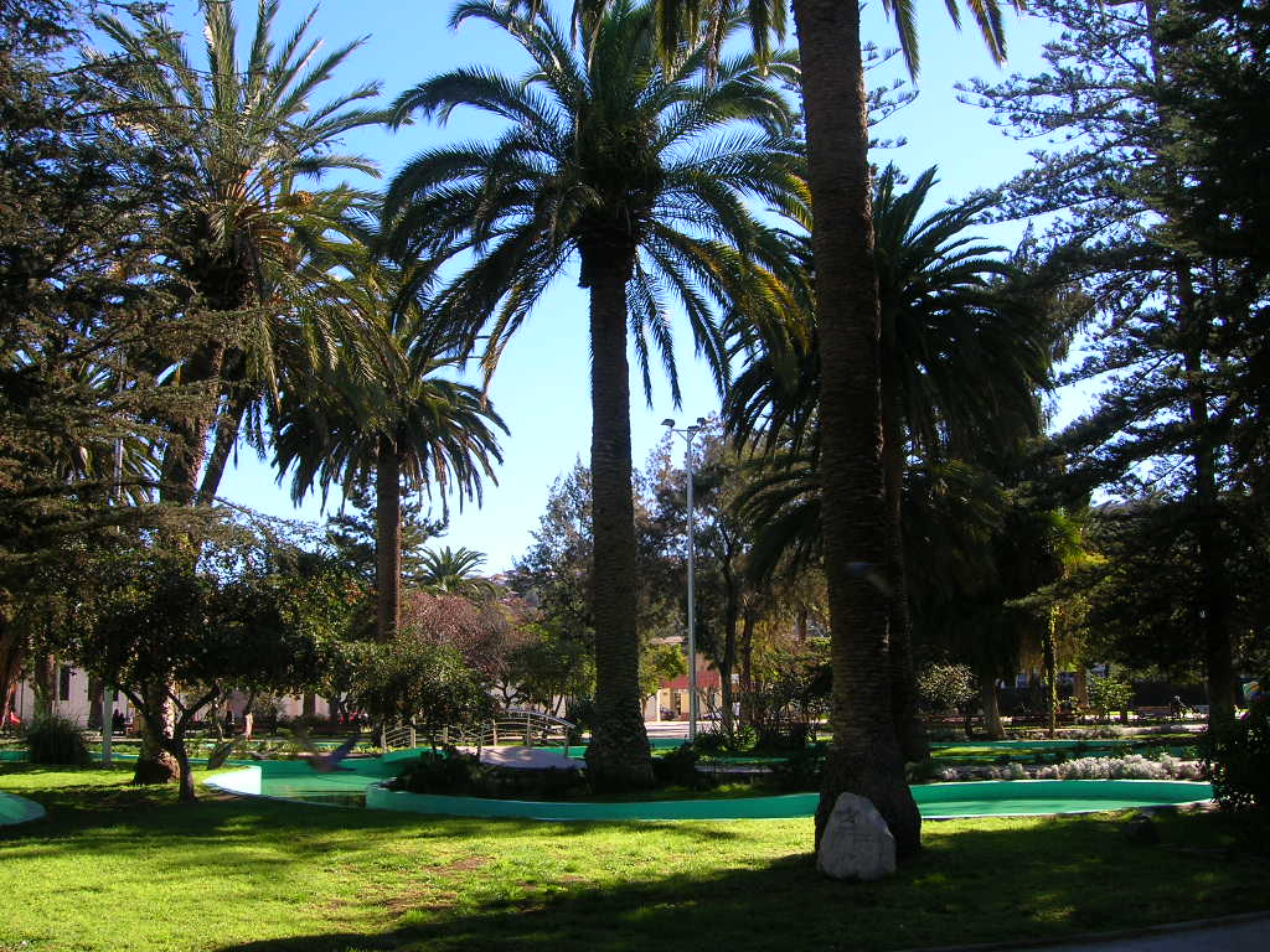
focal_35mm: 34
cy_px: 476
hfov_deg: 54.0
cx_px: 635
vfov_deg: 41.8
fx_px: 1247
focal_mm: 5.7
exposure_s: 1/152
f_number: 4.9
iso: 50
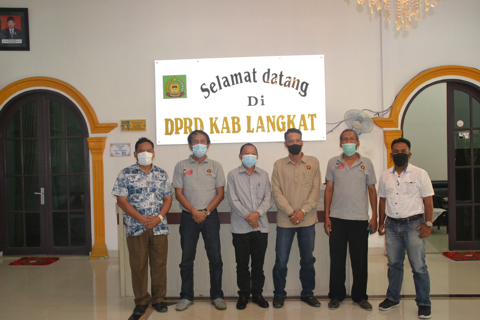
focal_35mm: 33
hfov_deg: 57.2
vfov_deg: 40.0
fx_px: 440
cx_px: 240
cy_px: 160
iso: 1400
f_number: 3.5
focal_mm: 22
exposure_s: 1/60
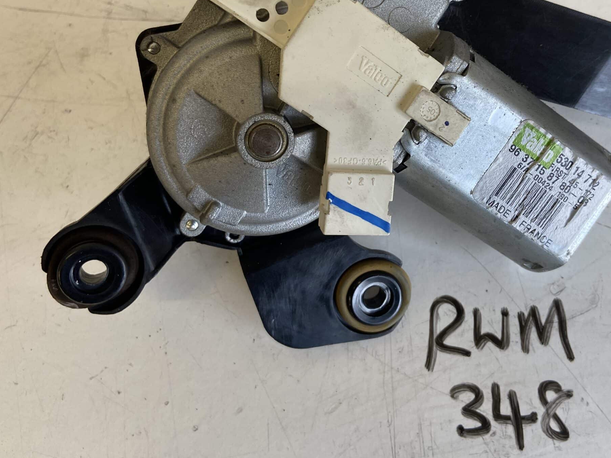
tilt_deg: -67.8
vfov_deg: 38.3
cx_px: 379
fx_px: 653
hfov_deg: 49.7
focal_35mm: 37
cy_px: 158
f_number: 1.8
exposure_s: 1/100
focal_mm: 4.25
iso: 100
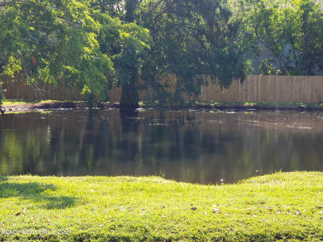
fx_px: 485
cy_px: 121
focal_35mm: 52
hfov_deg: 36.8
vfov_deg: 28.0
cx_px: 162
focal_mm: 6
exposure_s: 1/172
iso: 32
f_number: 2.4
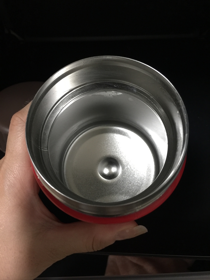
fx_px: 235
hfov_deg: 48.2
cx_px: 105
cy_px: 140
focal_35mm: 29
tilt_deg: -47.7
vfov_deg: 61.7
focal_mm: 4.15
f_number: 2.2
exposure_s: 1/10
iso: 125
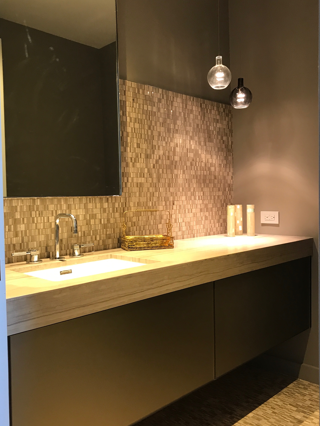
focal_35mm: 33
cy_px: 212
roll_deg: +0.9
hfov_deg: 42.9
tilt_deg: -1.9
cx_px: 144
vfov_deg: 55.4
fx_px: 407
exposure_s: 1/20
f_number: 1.8
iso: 40
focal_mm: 3.99
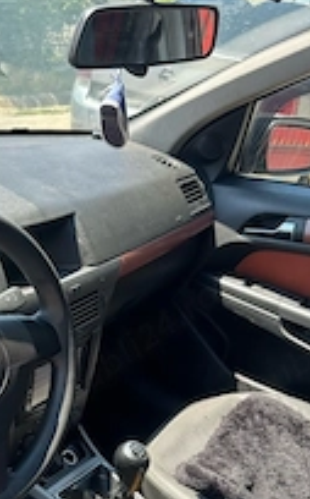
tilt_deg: -26.6
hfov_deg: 24.5
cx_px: -2
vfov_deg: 39.3
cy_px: 374
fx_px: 678
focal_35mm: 50
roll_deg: -4.6
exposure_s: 1/469
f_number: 1.78
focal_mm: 6.86
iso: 80
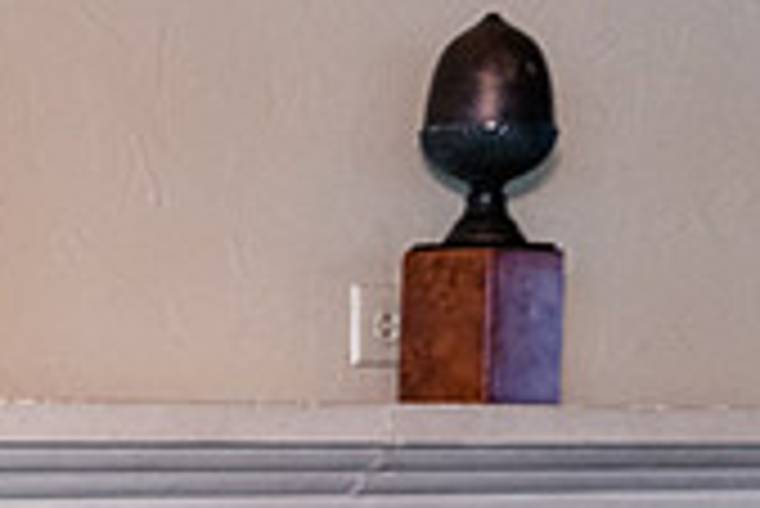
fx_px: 3000
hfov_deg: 13.7
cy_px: 861
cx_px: -306
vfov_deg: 9.3
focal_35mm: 142
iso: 800
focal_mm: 25.4
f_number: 3.2
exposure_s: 1/80
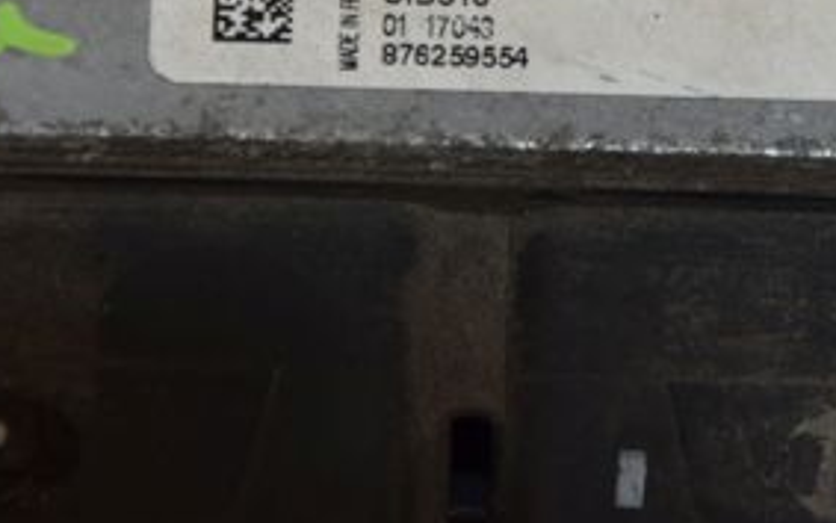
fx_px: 8276
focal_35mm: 363
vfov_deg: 3.6
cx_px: 812
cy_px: -65
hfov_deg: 5.8
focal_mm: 105
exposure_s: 1/200
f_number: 8
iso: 800
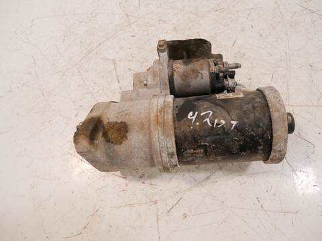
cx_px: 161
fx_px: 242
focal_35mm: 26
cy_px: 120
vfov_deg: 53.1
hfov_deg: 67.3
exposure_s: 1/125
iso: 800
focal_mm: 13
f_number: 3.5
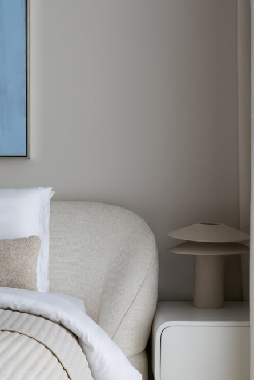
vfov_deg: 30.5
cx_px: 116
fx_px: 698
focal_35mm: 66
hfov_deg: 20.6
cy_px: 209
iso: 100
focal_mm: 43
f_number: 11
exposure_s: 1/8
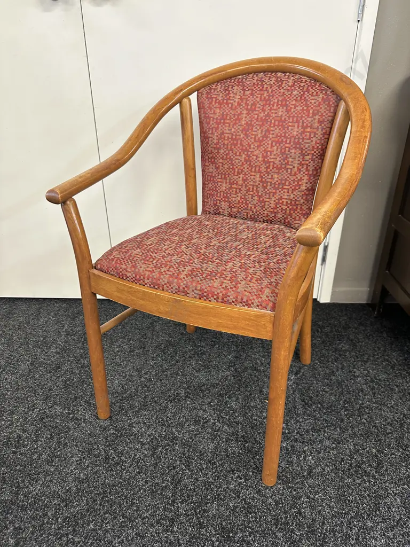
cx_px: 205
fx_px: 379
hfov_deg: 56.8
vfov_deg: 71.6
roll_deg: +0.2
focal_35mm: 24
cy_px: 274
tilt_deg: -27.0
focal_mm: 6.86
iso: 160
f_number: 1.78
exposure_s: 1/50
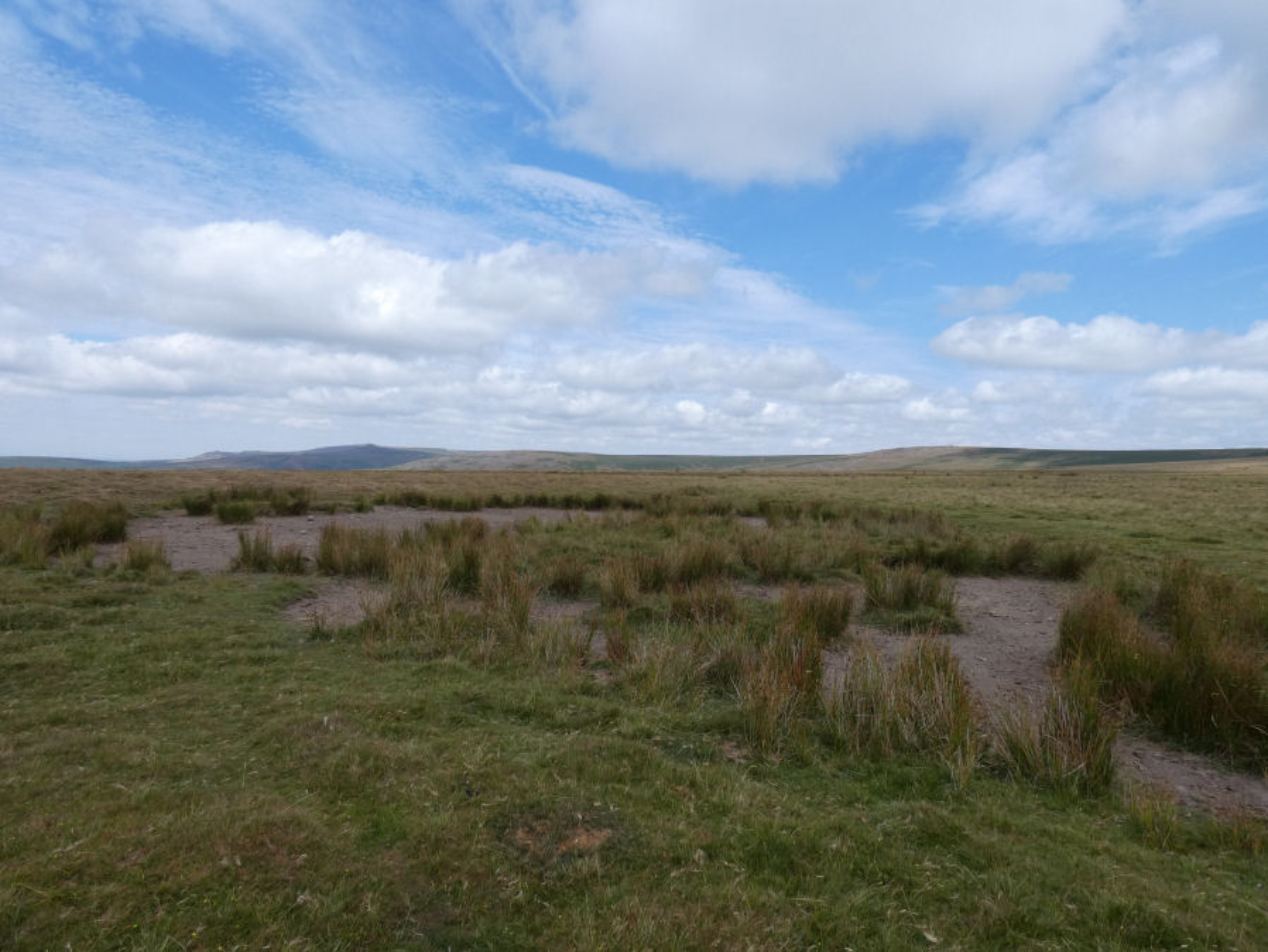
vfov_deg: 66.0
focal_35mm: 20
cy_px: 476
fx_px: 733
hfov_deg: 81.7
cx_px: 634
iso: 80
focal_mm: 3.6
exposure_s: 1/1000
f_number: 3.5
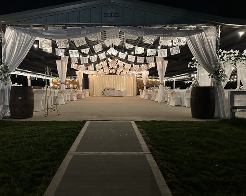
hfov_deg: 66.0
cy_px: 96
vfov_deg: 54.9
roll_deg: -0.6
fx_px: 189
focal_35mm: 26
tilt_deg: -1.0
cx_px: 113
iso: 800
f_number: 1.78
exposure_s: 1/40
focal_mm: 6.86
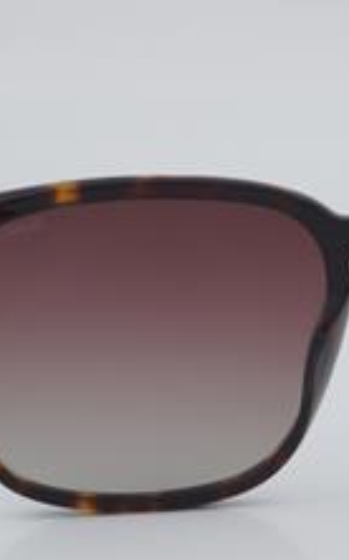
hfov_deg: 8.5
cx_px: 400
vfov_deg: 13.8
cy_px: 314
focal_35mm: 152
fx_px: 2313
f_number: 32
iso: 100
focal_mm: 55
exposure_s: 1/4
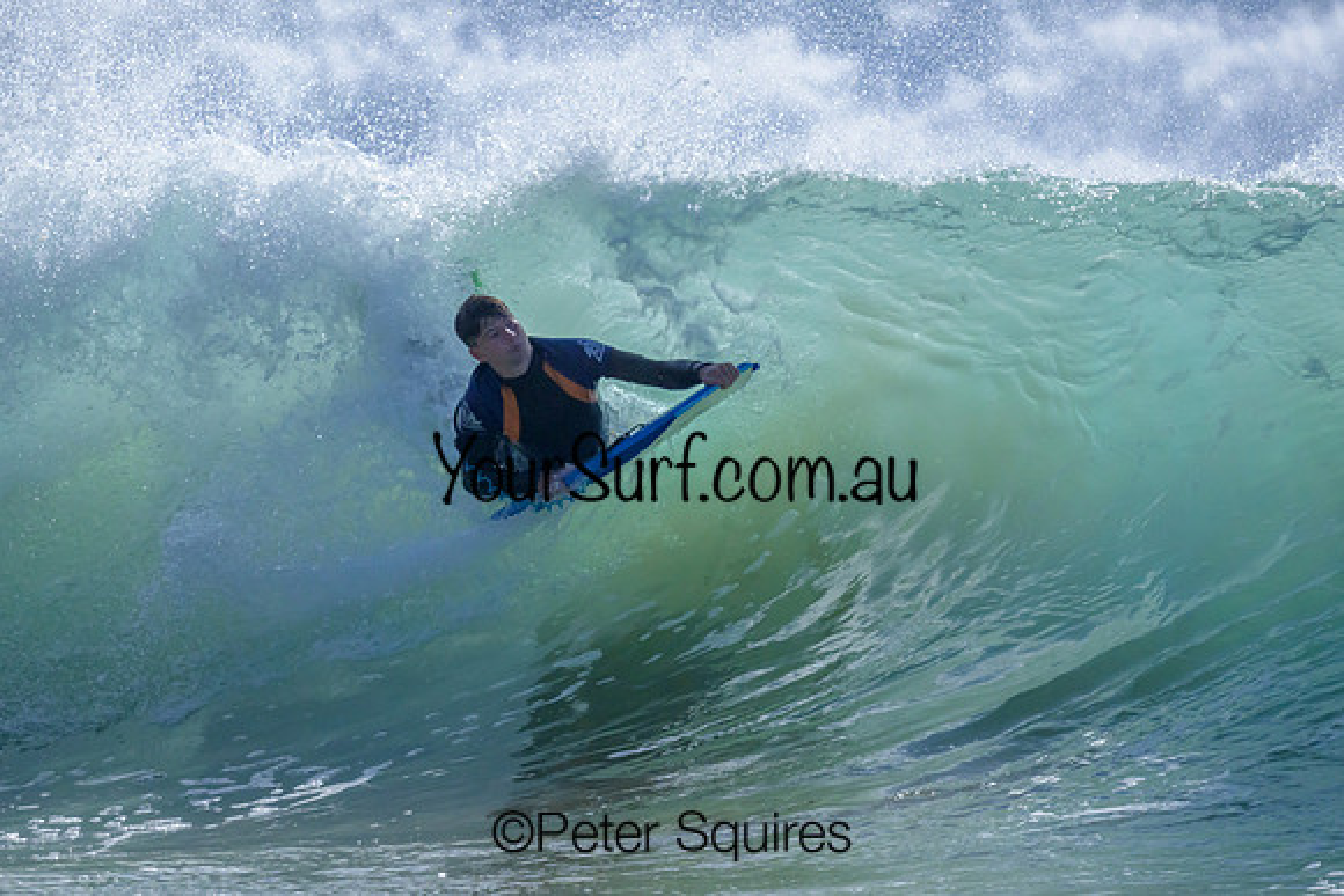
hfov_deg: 2.1
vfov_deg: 1.4
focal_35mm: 985
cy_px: 520
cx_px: 709
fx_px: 36770
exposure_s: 1/2000
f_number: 6.3
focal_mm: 800
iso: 2000
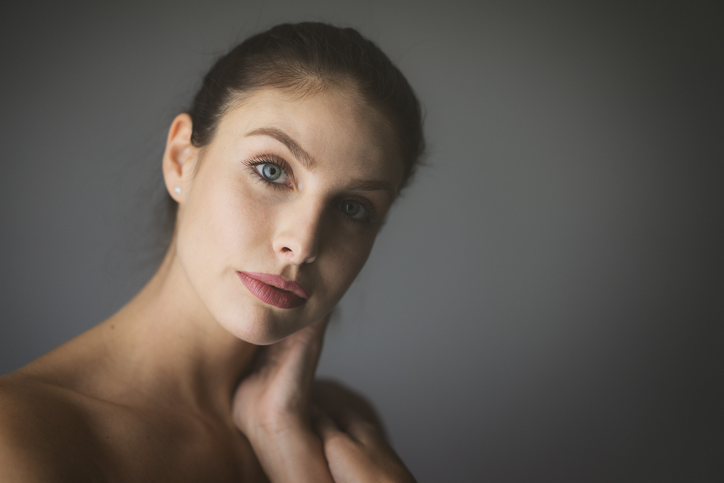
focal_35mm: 55
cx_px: 362
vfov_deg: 24.6
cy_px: 242
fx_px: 1106
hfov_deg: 36.2
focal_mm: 55
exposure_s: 1/100
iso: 200
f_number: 1.8
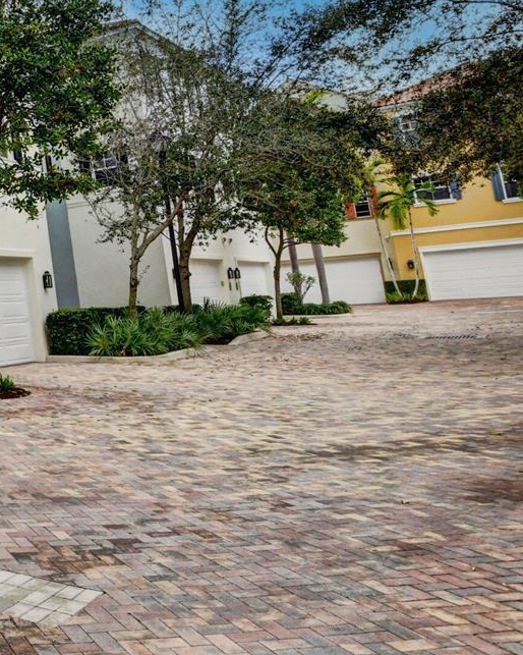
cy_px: 202
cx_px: -265
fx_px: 678
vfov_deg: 50.3
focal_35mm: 35
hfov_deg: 28.0
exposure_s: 1/1250
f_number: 8
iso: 640
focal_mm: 10
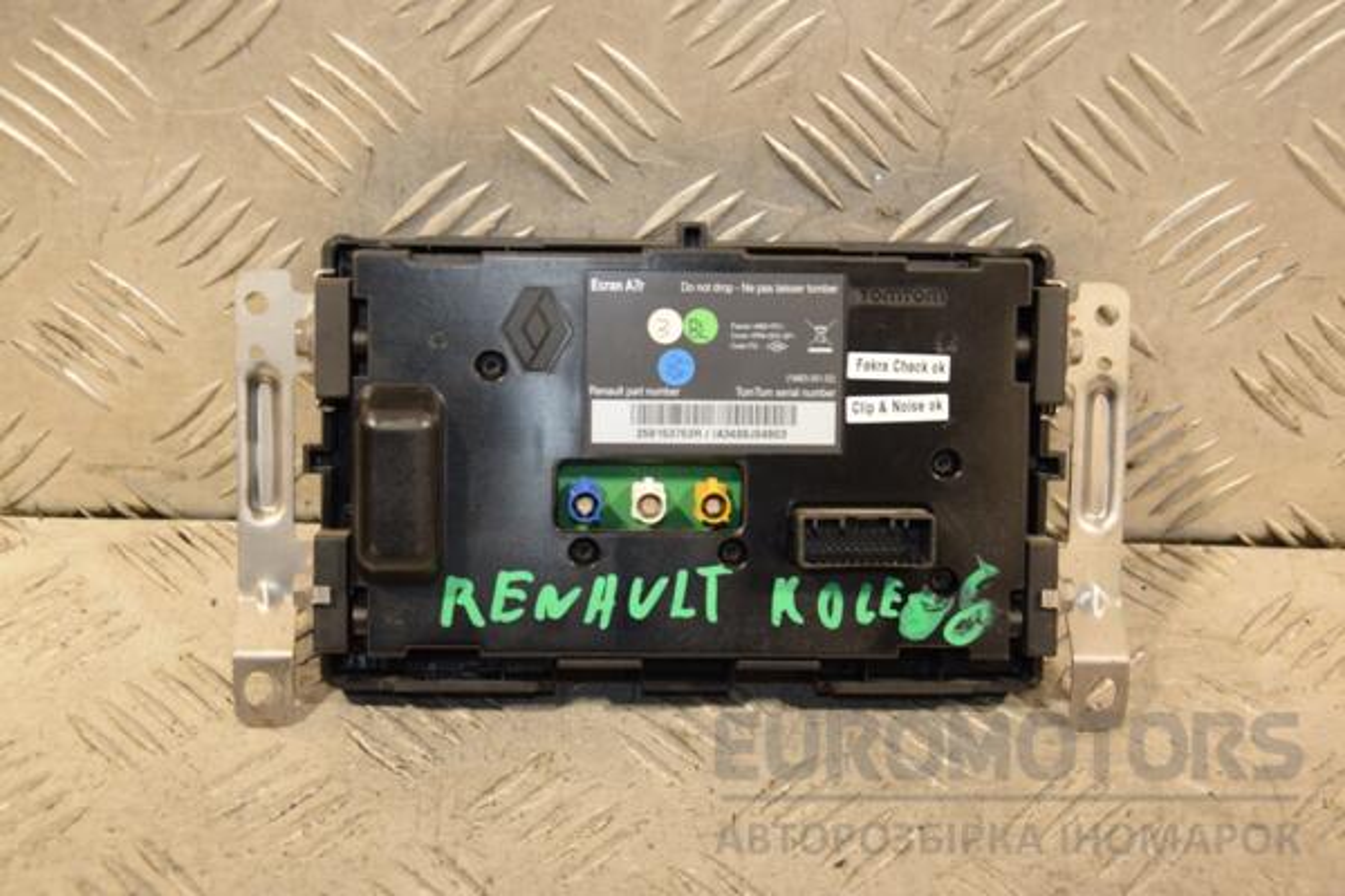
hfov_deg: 31.9
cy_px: 448
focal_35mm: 63
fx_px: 2354
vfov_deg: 21.6
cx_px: 672
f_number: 4.8
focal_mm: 42
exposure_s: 1/160
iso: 800
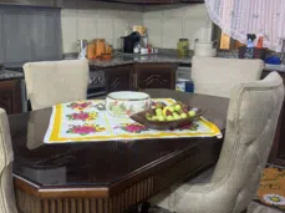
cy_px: 108
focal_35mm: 42
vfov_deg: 34.3
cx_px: 108
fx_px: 345
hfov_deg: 44.5
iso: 640
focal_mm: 6.76
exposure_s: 1/60
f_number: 1.78
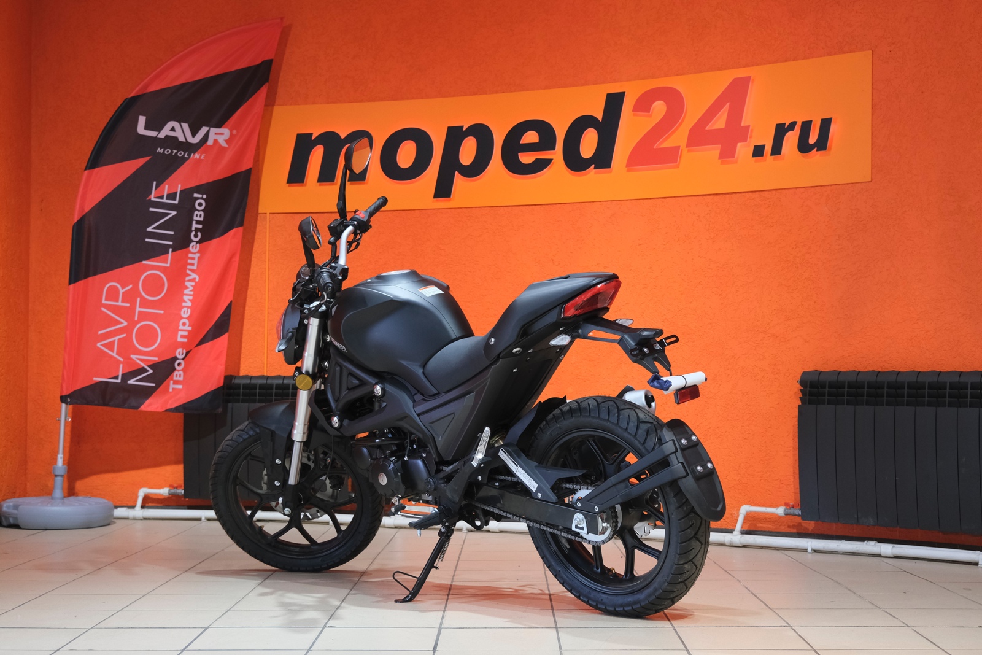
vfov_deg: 26.5
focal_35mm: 51
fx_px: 1391
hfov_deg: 38.9
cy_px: 328
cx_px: 491
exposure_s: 1/100
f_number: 4
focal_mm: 34.2
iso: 1600
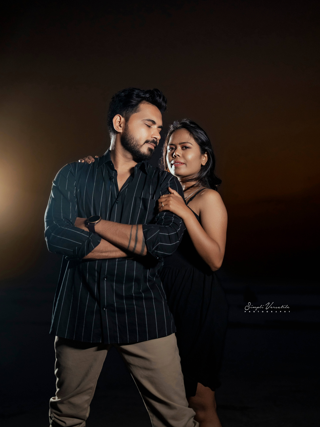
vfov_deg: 45.7
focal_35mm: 41
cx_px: 163
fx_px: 505
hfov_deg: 35.1
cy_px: 185
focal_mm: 37
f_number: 2
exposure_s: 1/125
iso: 1000
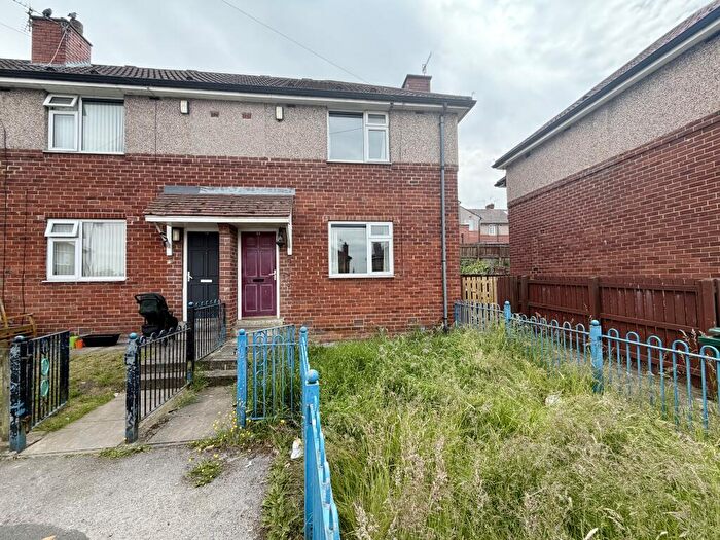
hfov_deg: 102.1
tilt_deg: +3.0
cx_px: 360
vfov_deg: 85.7
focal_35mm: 14
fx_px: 291
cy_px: 270
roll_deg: +1.8
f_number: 2.2
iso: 50
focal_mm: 2.22
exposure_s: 1/502
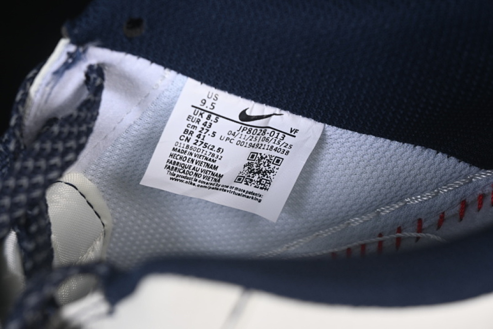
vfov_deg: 18.2
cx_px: 246
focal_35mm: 75
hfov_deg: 27.0
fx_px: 1027
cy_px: 164
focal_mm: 50
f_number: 7.1
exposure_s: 1/80
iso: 160
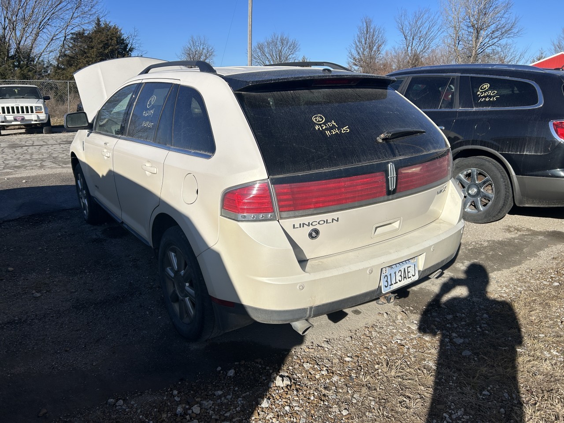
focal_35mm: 26
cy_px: 212
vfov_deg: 53.1
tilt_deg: -13.2
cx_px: 282
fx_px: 424
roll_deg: +0.6
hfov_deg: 67.3
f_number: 1.5
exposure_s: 1/6579
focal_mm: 5.7
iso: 50
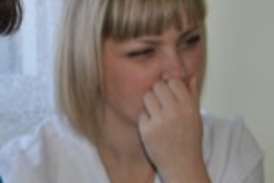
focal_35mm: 155
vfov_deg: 8.8
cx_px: -51
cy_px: 158
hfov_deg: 12.9
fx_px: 1181
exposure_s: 1/60
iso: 100
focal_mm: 30
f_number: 4.5
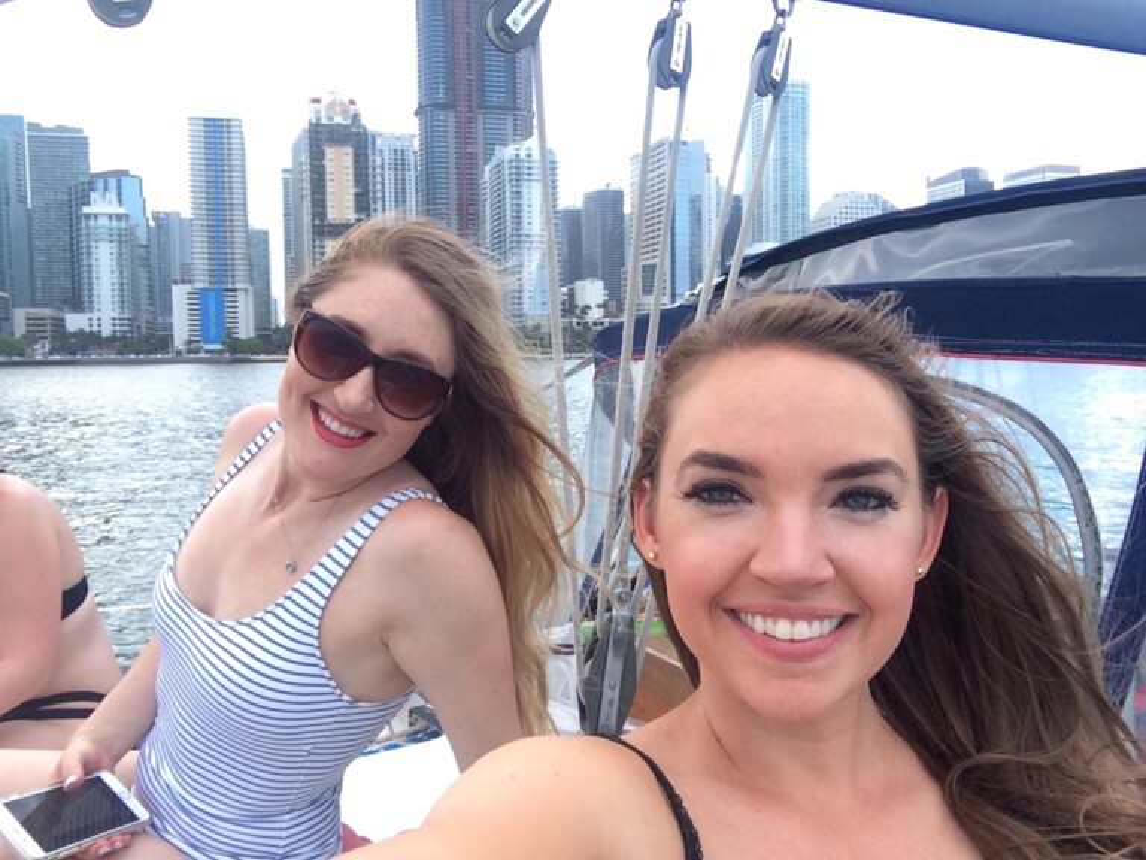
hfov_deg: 58.4
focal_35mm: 31
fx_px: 1026
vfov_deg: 45.4
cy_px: 430
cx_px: 573
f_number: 2.4
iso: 50
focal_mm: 2.15
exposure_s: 1/246
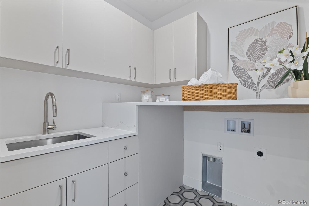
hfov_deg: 95.5
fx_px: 140
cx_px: 154
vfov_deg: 72.5
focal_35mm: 16
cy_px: 103
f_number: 8
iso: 160
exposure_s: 1/1.67
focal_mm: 10.9
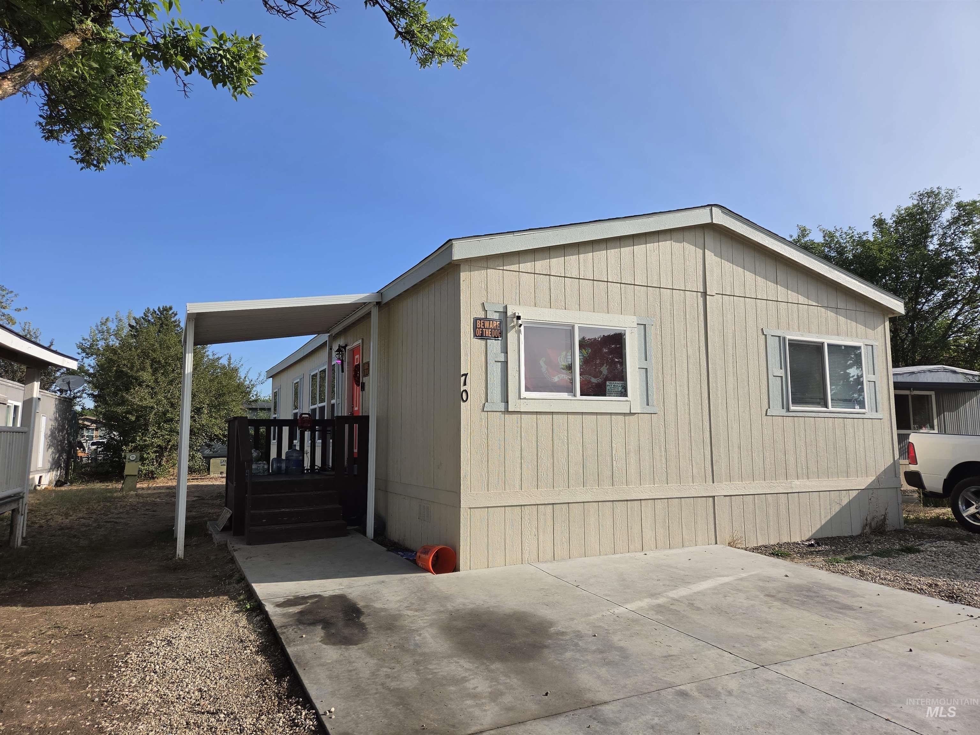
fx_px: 651
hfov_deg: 73.9
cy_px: 368
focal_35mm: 23
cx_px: 490
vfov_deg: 58.9
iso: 80
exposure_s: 1/3798
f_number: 1.8
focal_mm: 5.4
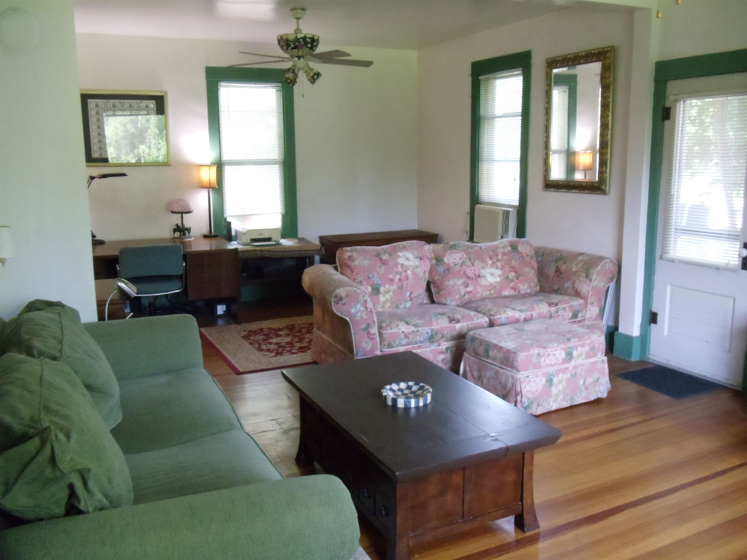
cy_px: 280
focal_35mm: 44
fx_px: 950
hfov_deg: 42.9
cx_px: 374
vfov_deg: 32.9
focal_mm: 6
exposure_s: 1/30
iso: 800
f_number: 3.5
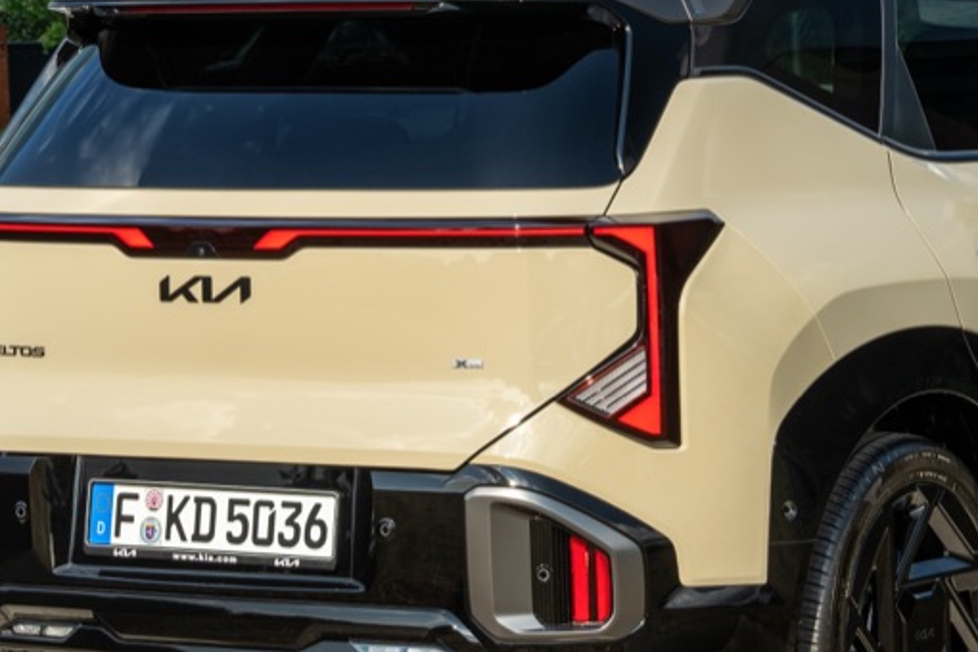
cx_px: 710
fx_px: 5216
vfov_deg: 7.2
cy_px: 229
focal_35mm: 192
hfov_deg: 10.7
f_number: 11
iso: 100
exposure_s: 1/30
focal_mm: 70
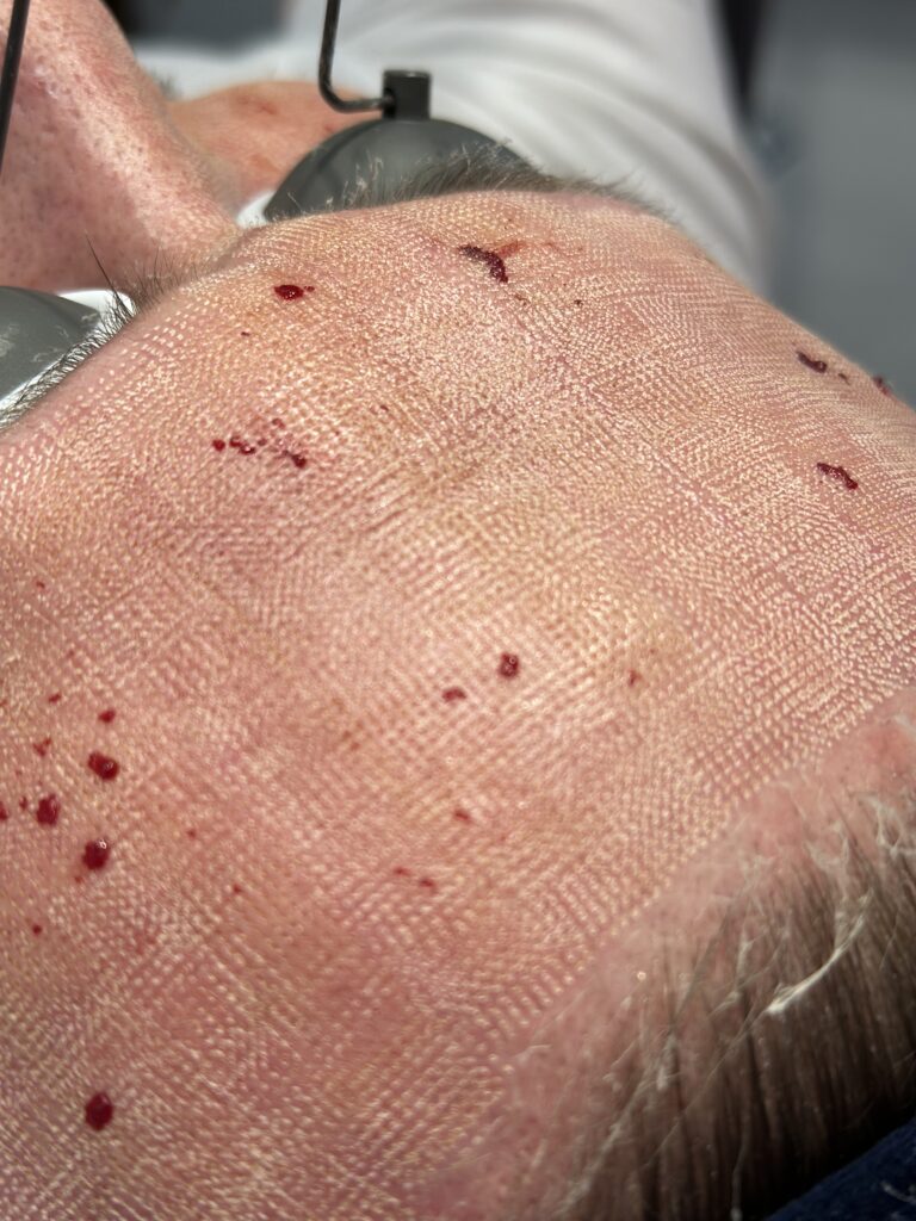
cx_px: 458
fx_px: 1694
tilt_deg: -32.0
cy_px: 610
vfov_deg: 39.7
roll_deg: +0.3
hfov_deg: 30.3
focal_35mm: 48
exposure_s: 1/100
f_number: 1.78
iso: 100
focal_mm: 6.86
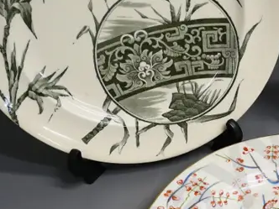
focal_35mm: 74
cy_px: 126
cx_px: 295
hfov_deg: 24.8
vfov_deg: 19.9
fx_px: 596
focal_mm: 12
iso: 800
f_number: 5
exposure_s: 1/60
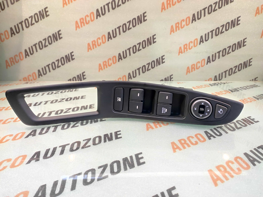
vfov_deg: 74.7
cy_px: 98
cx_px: 132
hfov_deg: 91.1
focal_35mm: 17
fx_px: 129
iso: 1718
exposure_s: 1/33
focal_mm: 4.74
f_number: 1.79
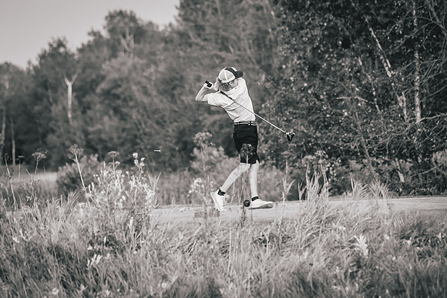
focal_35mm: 246
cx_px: 245
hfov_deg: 8.4
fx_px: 3059
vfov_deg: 5.6
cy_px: 143
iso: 200
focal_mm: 150
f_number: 2.8
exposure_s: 1/1000
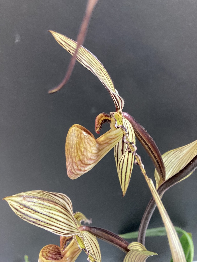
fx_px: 212
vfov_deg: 63.4
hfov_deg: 49.7
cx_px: 98
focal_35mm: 28
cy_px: 131
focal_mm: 3.99
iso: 400
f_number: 1.8
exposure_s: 1/25
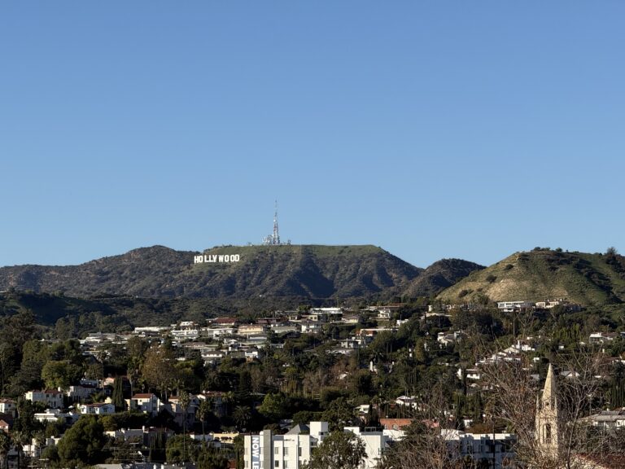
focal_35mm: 120
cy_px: 234
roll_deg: +0.2
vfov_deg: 12.3
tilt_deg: +4.9
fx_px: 2167
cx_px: 312
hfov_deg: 16.4
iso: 50
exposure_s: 1/1689
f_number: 2.8
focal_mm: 15.66
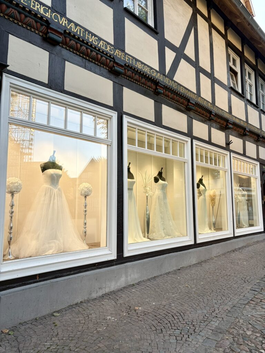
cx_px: 132
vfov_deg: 67.3
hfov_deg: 53.1
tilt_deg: +7.2
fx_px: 265
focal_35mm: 26
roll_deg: -0.9
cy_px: 176
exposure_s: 1/225
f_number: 1.6
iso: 40
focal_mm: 5.96
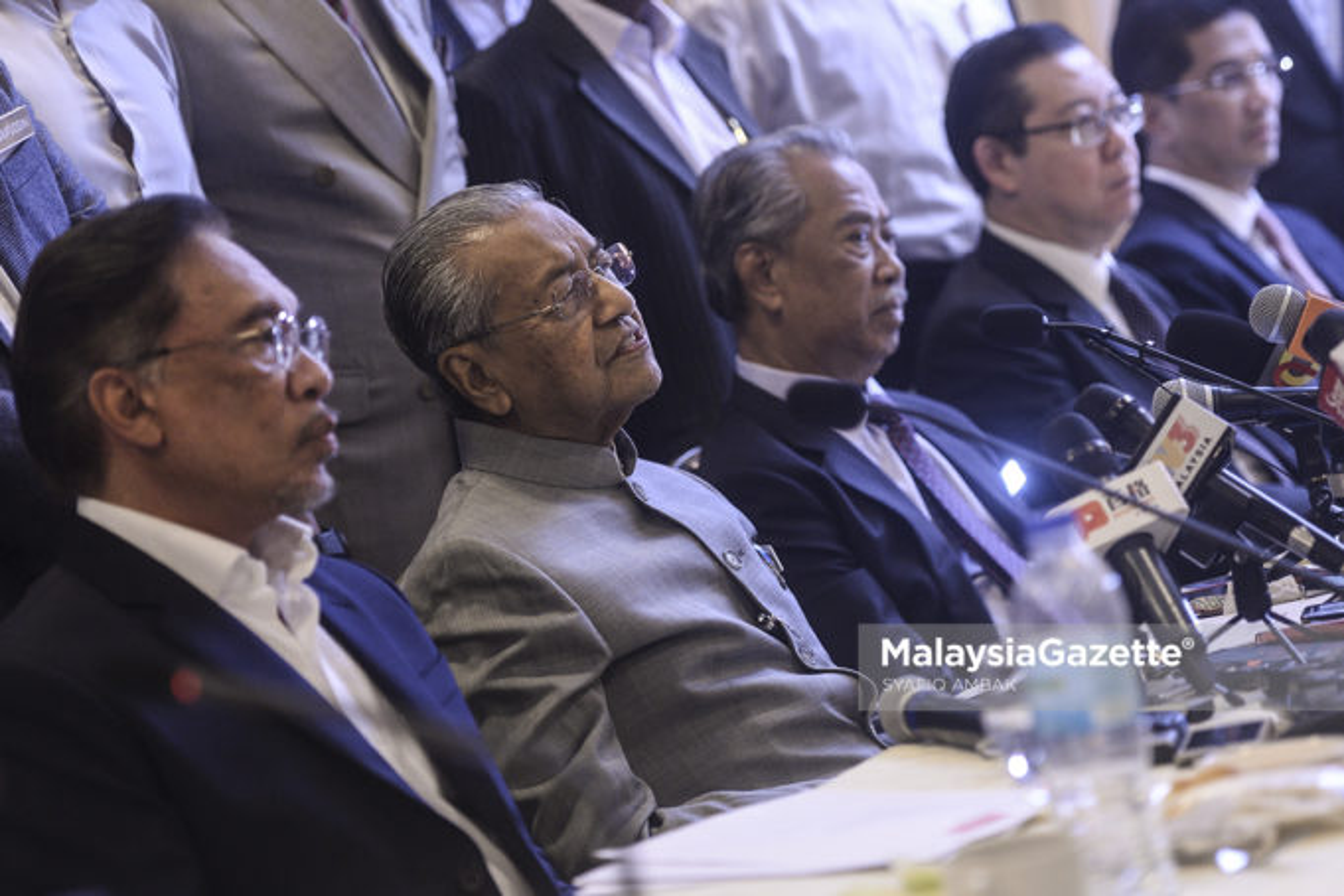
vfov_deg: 13.4
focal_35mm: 102
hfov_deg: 20.0
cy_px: 448
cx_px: 672
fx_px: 3808
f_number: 2.8
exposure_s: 1/125
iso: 2500
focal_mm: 102
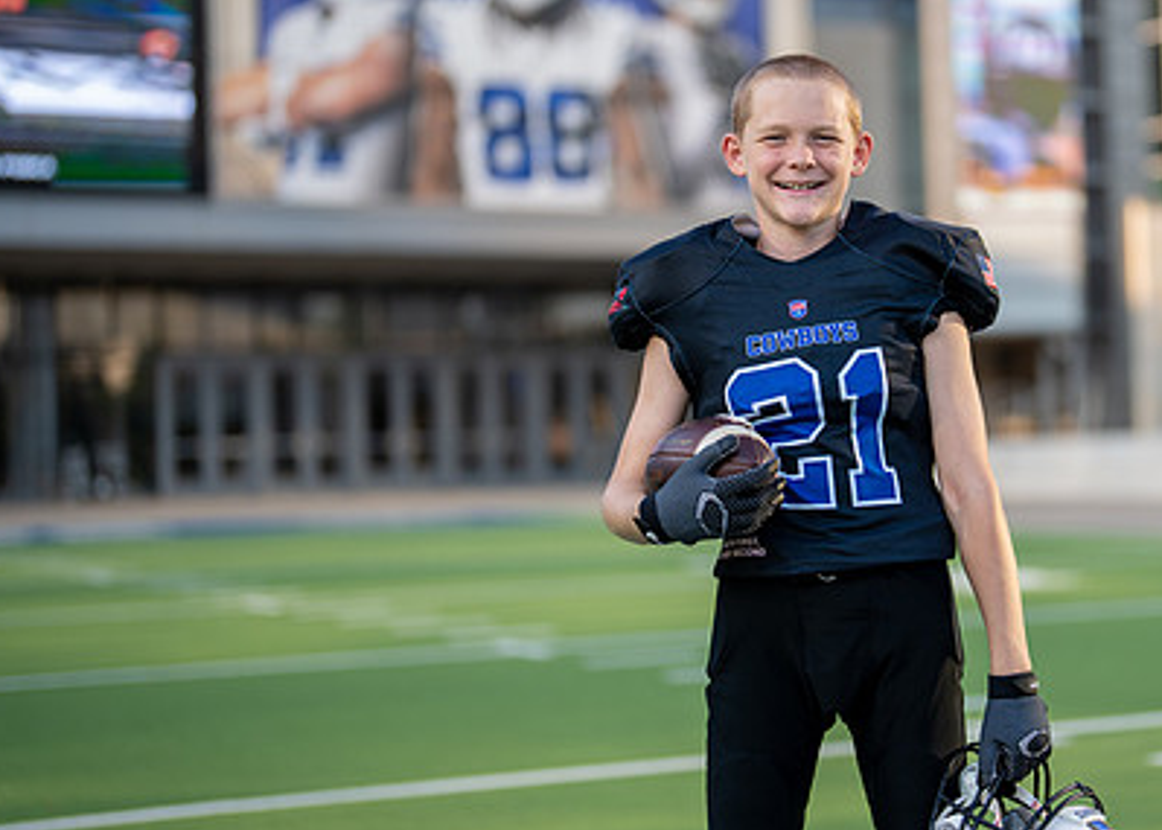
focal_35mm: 80
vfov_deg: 17.9
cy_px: 350
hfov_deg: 24.5
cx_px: 881
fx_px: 2640
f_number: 1.2
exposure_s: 1/2000
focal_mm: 50
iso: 100
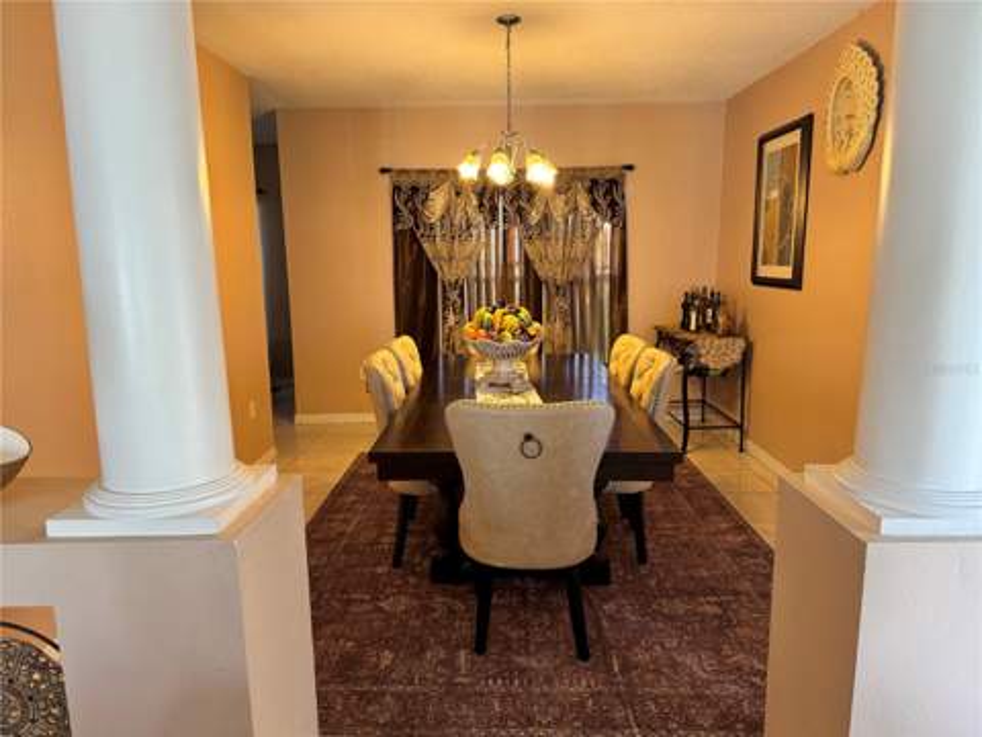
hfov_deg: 71.6
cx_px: 491
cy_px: 368
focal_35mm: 24
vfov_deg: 56.8
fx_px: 681
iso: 160
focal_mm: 6.76
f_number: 1.78
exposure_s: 1/60
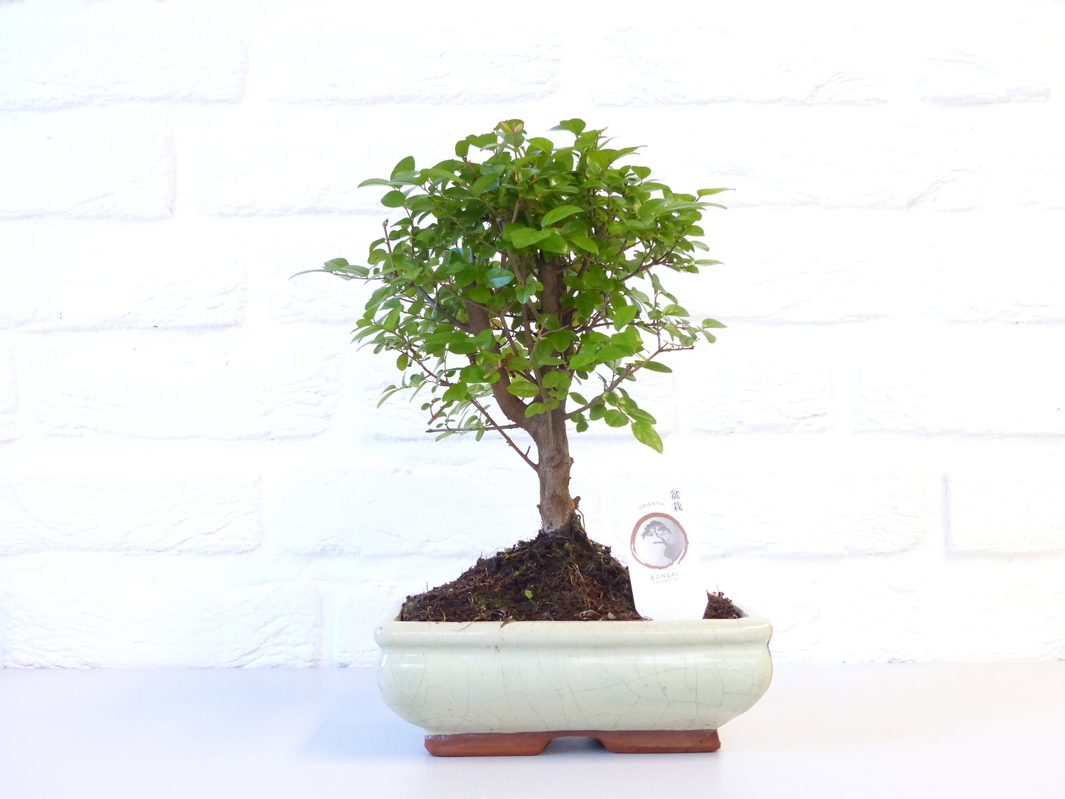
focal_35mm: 33
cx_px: 532
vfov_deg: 42.9
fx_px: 1015
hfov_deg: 55.4
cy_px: 400
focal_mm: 5.9
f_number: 2.8
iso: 400
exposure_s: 1/60
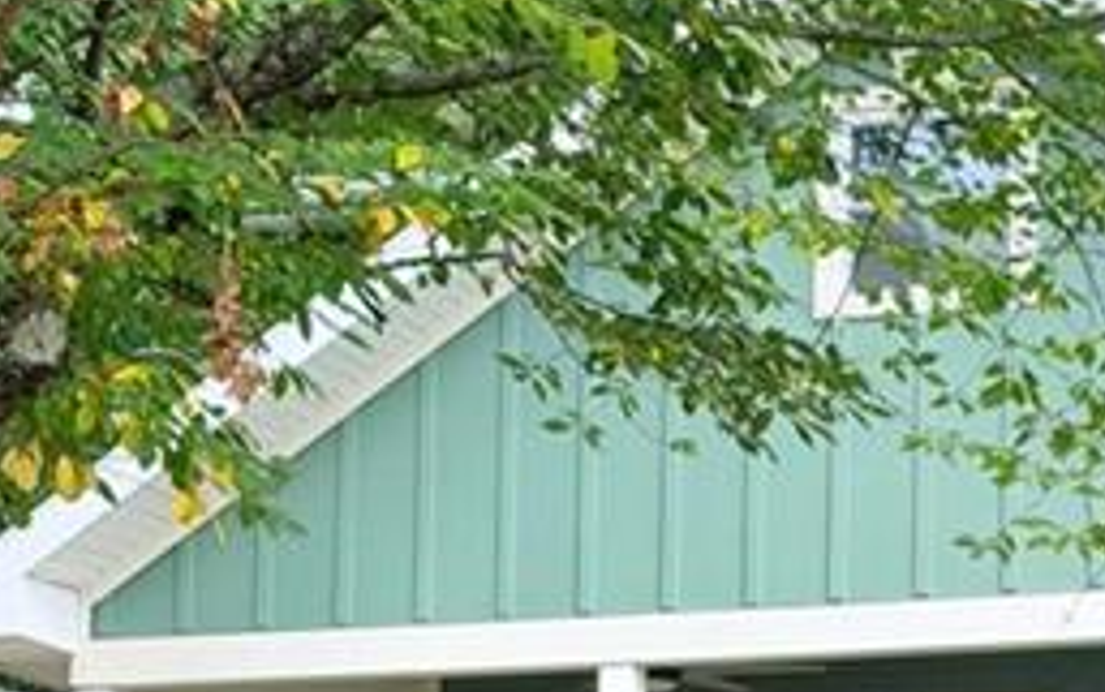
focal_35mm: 152
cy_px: 692
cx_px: 1066
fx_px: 4580
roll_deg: -0.4
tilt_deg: +9.9
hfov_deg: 13.6
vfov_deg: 8.6
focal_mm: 6.76
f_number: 1.78
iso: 100
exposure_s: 1/2577
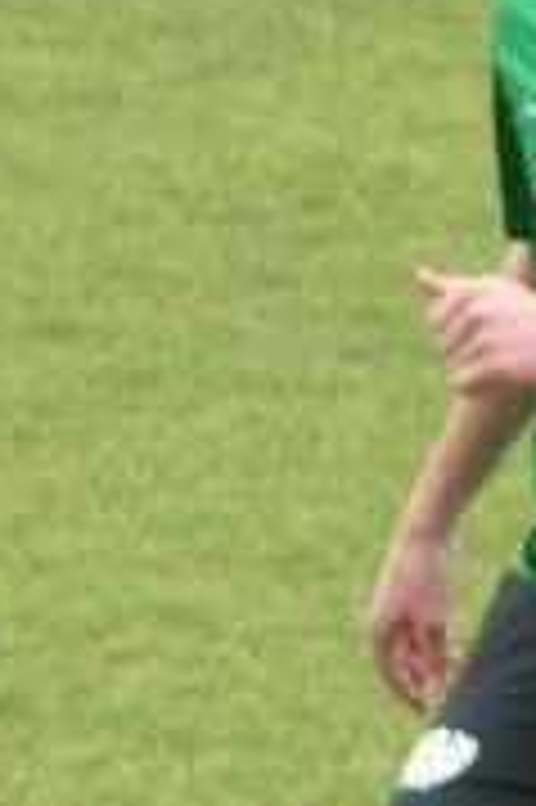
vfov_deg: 1.3
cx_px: 662
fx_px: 35352
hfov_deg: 0.9
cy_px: 495
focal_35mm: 1580
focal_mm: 52
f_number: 3.5
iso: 200
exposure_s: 1/400
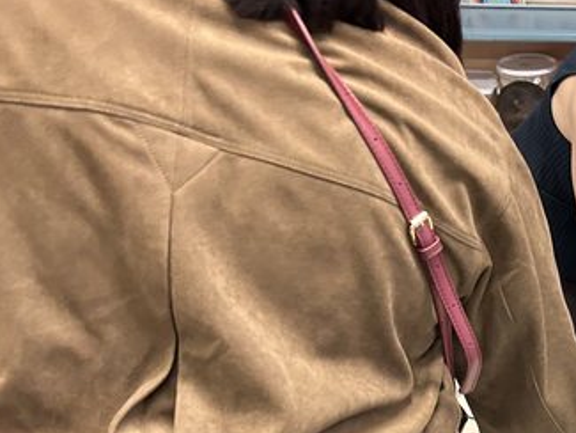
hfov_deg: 27.2
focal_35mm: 64
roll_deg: -1.9
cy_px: 515
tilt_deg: -38.4
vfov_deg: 21.4
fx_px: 1065
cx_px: 666
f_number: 1.5
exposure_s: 1/60
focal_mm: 5.7
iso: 160
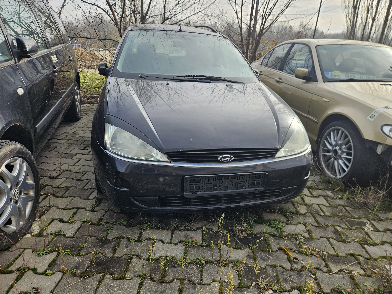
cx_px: 196
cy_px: 147
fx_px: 260
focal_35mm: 23
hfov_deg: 73.9
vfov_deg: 58.9
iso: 25
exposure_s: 1/763
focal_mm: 5.4
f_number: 1.8
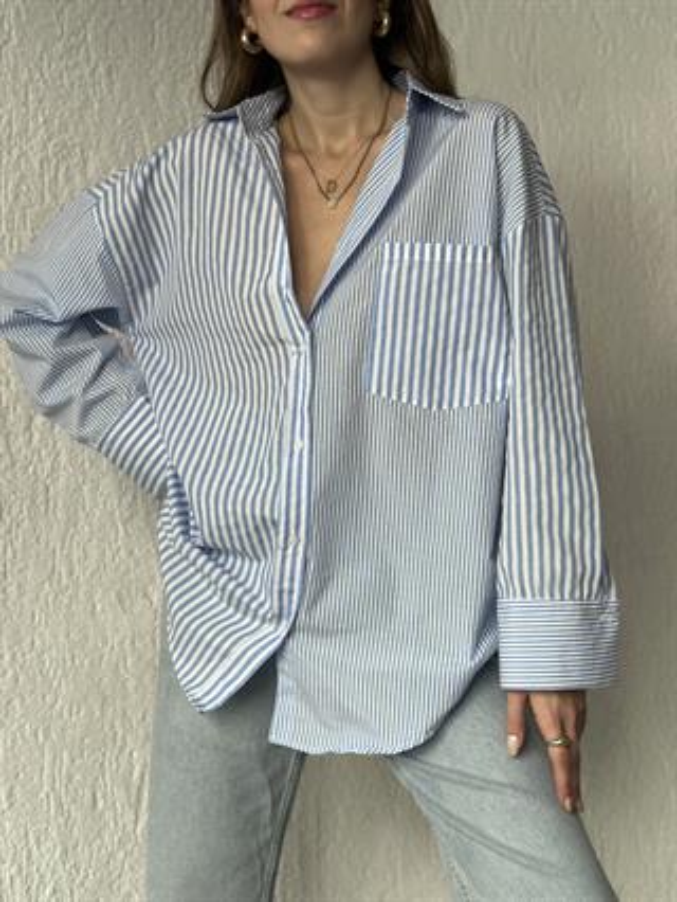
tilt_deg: +1.0
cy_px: 451
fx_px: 1250
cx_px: 338
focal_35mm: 48
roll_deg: +1.8
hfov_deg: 30.3
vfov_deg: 39.6
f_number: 1.78
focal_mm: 6.86
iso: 80
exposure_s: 1/121
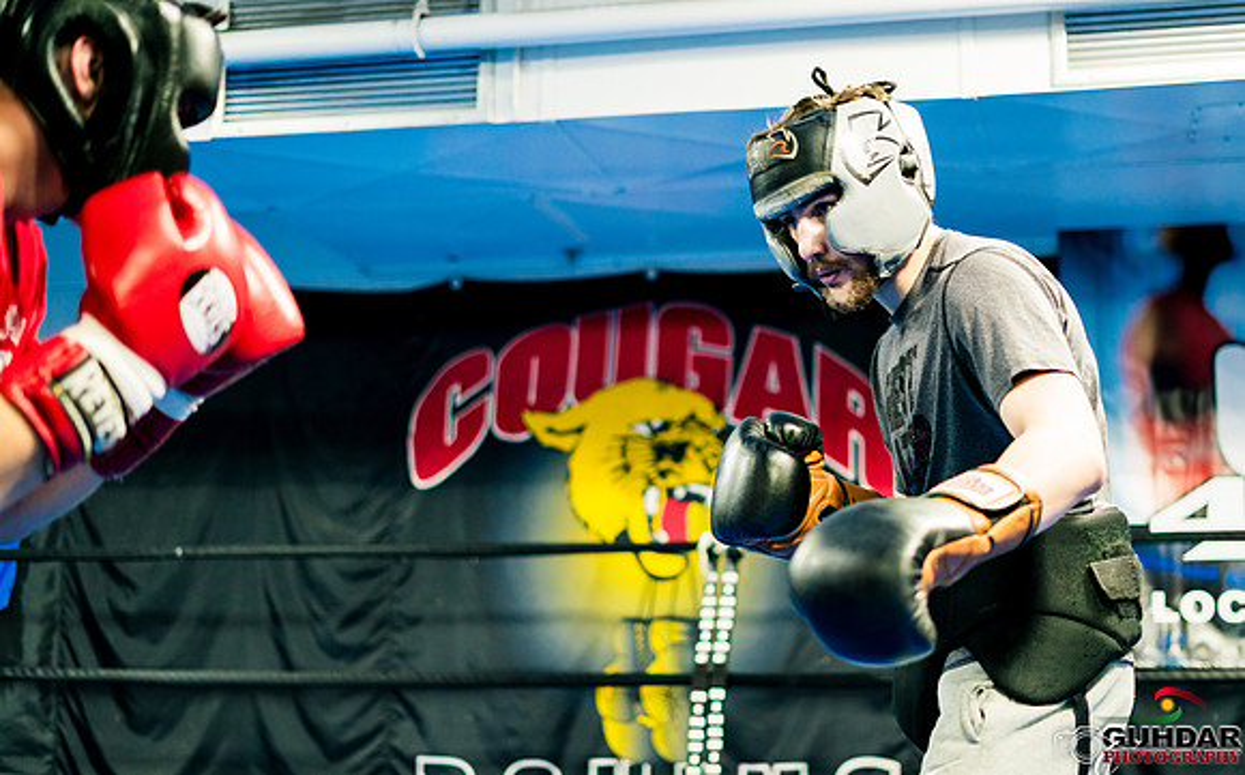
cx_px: 708
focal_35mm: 58
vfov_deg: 22.2
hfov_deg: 34.9
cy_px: 395
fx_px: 1979
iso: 2000
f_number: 1.8
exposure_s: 1/400
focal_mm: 50
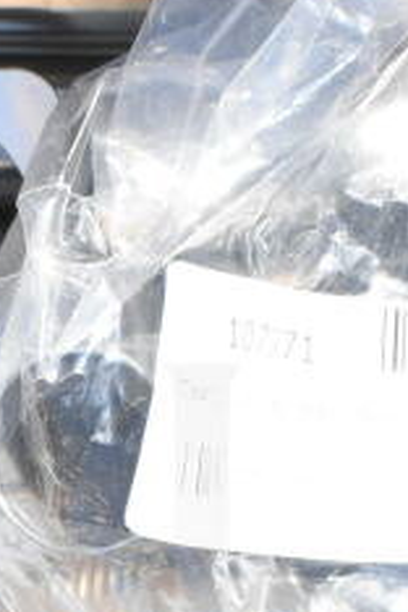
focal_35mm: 158
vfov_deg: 12.9
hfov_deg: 8.6
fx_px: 2685
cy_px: 570
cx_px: 3
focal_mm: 27
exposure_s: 1/640
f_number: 13
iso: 1600
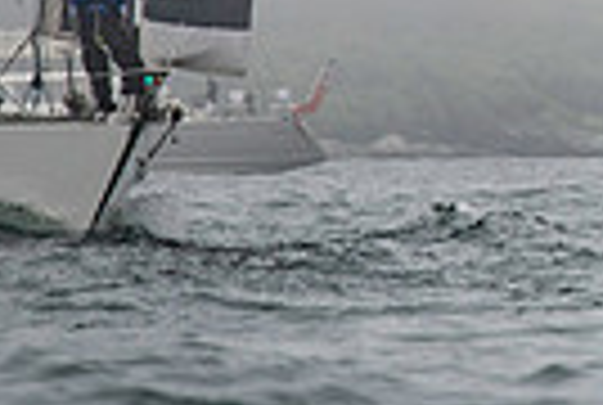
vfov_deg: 1.1
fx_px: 21773
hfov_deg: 1.6
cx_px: 1008
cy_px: -223
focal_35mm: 1297
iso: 250
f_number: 4
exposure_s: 1/3200
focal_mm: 300
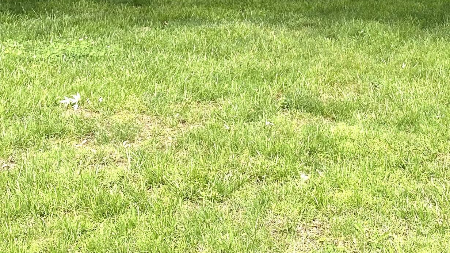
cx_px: 332
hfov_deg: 30.1
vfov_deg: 16.2
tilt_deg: -2.2
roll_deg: +0.0
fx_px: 823
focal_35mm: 69
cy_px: -107
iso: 32
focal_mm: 4.25
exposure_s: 1/582
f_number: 1.8
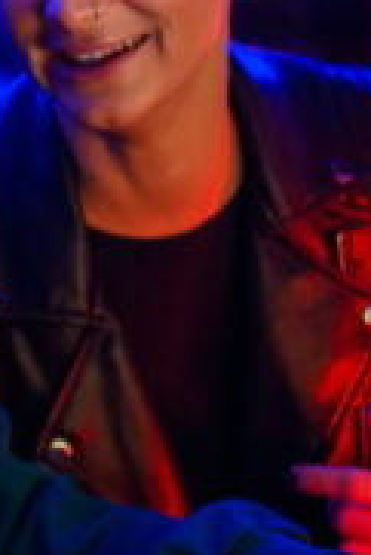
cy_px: 181
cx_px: -265
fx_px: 3055
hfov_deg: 6.8
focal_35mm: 198
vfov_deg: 10.4
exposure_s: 1/125
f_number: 1.4
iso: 1000
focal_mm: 35
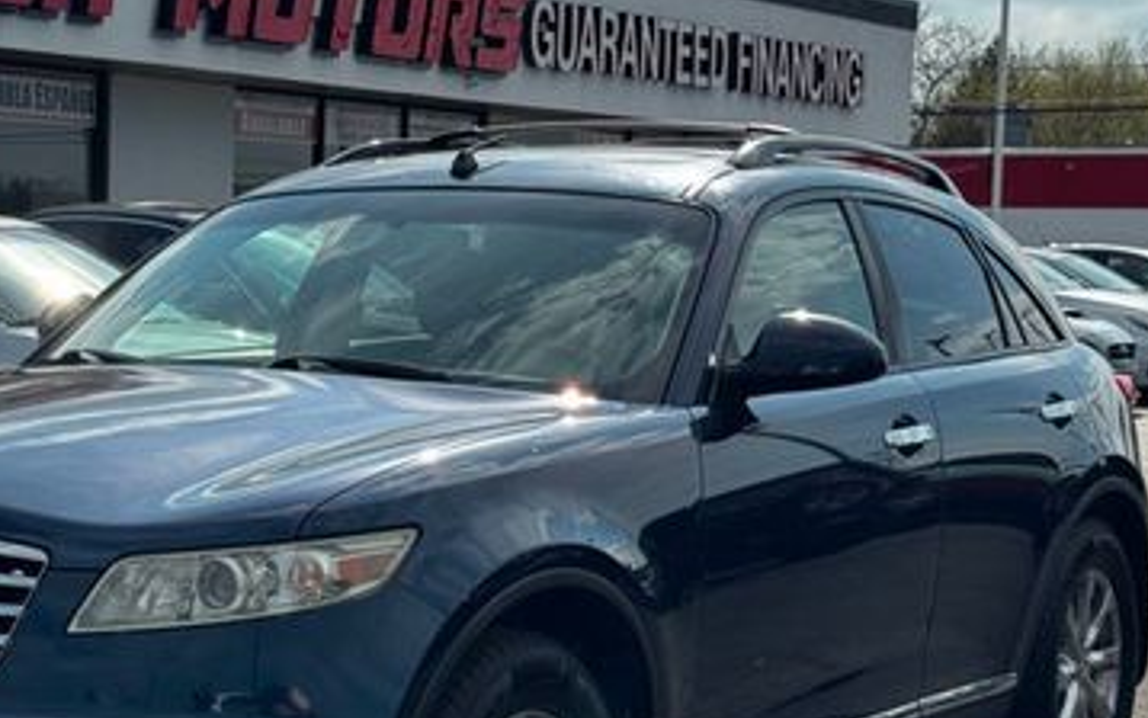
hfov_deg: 22.6
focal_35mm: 91
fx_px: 2848
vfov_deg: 14.3
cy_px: 503
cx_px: 324
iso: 64
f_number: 1.78
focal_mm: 6.76
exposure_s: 1/4975
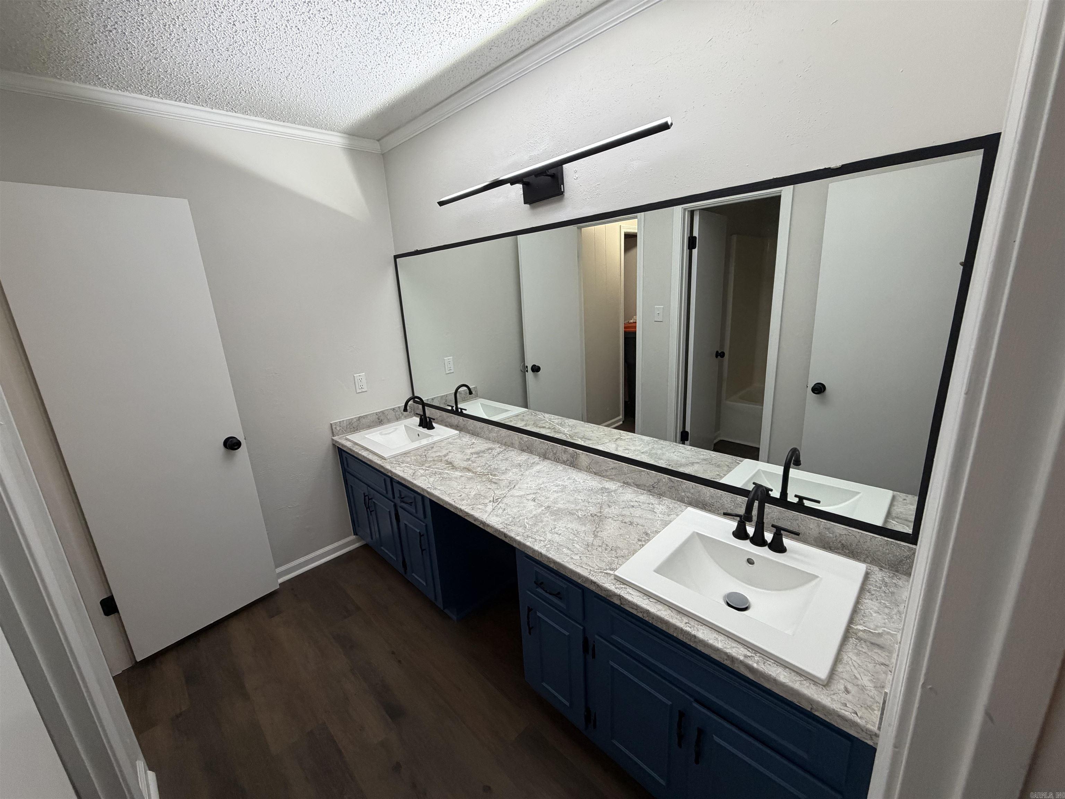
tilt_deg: -15.1
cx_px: 532
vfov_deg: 85.7
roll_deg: +3.8
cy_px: 400
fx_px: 431
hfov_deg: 102.1
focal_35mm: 14
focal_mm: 2.22
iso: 250
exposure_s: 1/120
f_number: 2.2
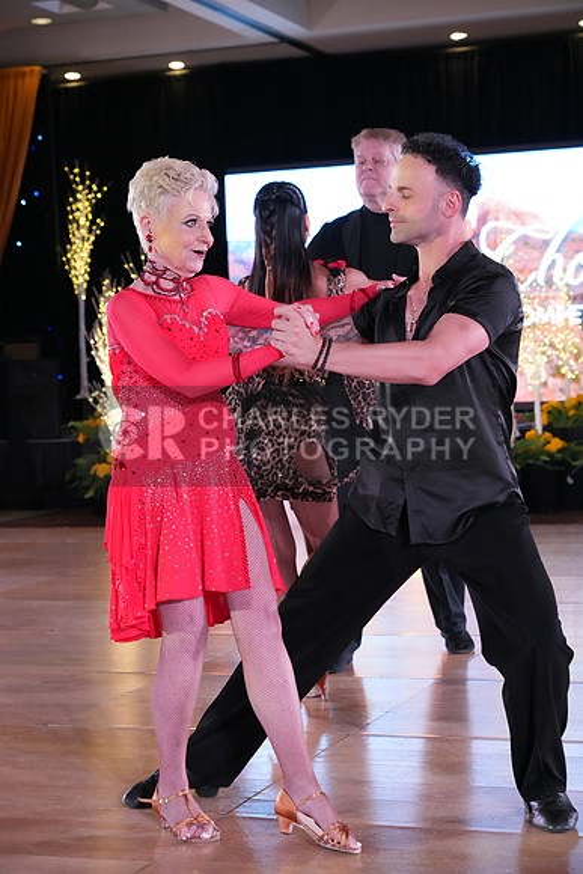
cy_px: 437
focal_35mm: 72
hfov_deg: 18.9
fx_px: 1748
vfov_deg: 28.1
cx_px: 292
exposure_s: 1/400
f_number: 5.6
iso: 8000
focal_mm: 72
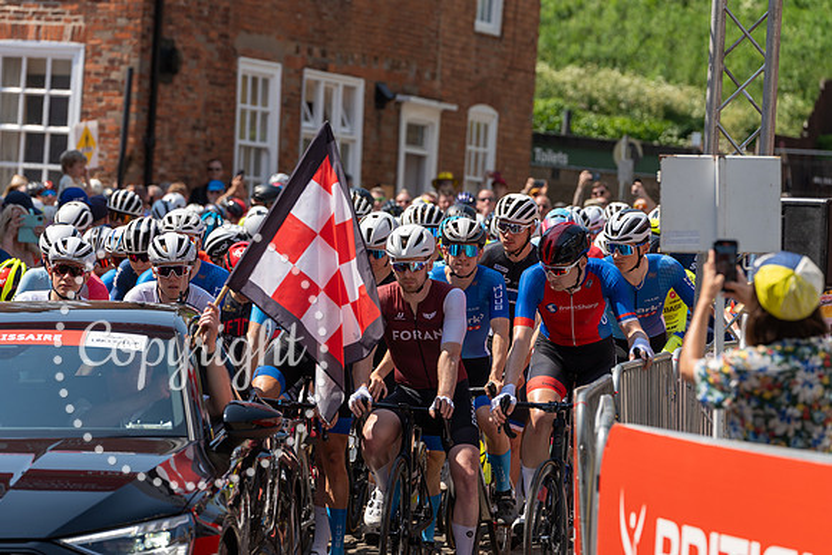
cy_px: 278
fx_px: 3813
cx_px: 416
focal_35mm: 165
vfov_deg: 8.3
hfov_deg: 12.5
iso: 160
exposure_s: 1/800
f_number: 4.5
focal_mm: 156
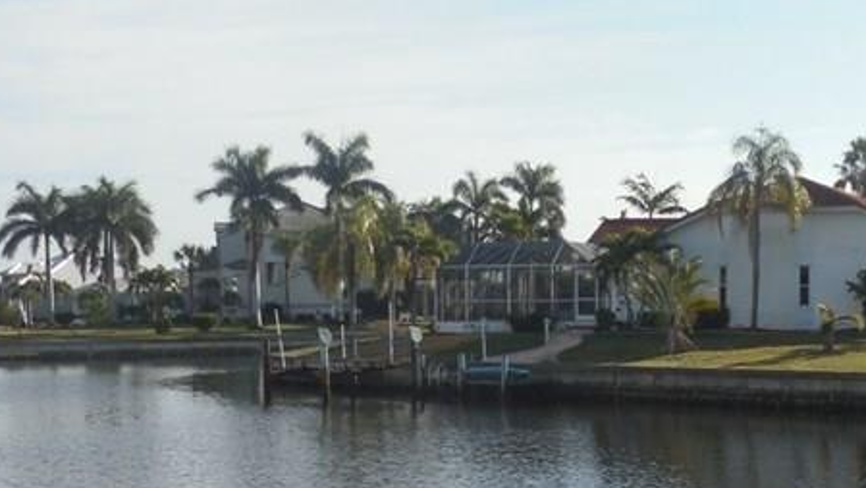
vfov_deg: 15.1
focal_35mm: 77
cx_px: 594
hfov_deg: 27.3
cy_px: 602
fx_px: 1769
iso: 125
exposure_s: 1/1000
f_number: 3.6
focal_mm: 5.6
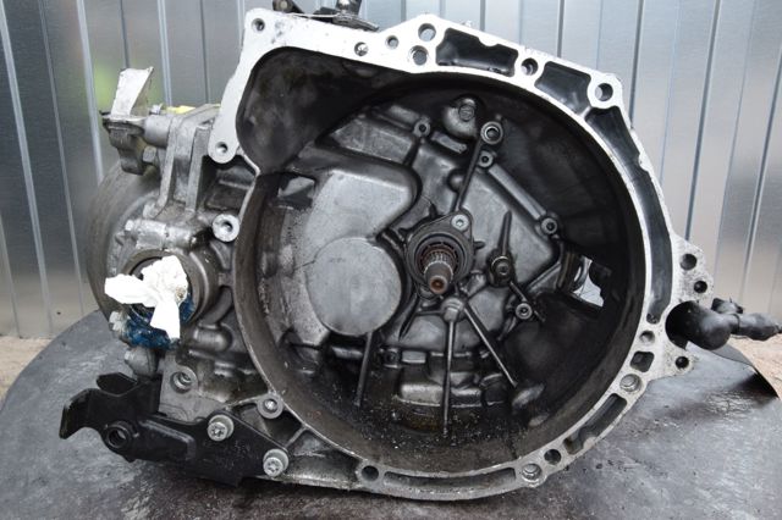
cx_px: 391
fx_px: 814
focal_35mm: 38
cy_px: 260
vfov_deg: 35.5
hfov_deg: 51.3
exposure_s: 1/200
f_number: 13
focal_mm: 25
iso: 800
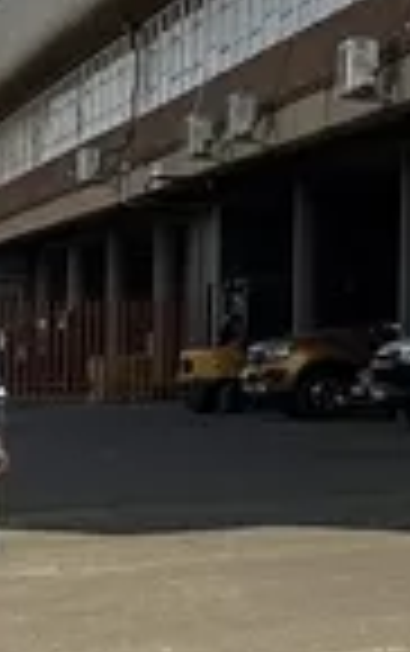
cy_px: 211
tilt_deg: +2.9
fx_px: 2496
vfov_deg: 14.9
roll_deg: +0.3
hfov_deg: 7.0
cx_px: 1667
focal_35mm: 140
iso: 80
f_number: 1.78
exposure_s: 1/5263
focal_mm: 6.86
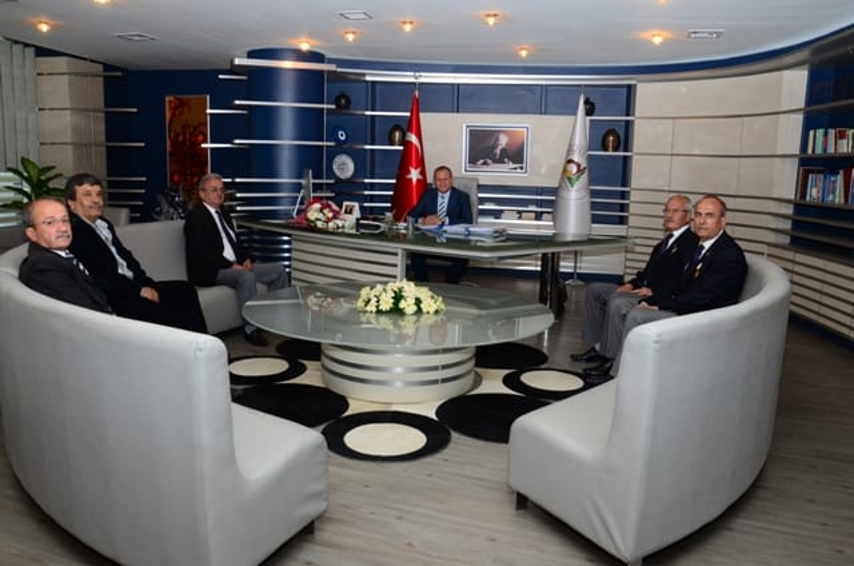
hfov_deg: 67.5
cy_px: 283
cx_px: 427
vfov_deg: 47.7
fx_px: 639
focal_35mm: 27
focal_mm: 18
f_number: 5.6
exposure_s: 1/60
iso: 400
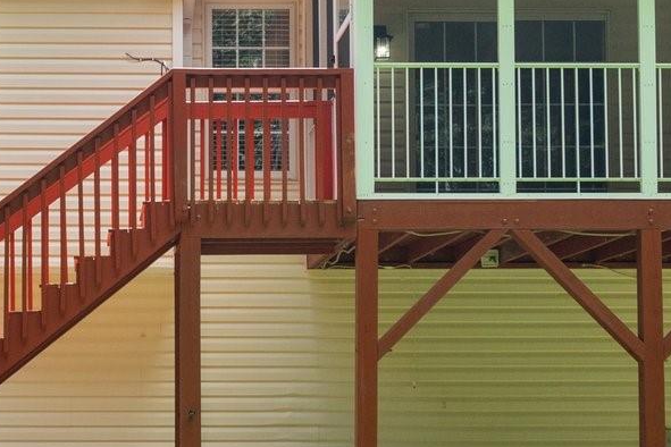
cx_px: 128
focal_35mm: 97
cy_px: 172
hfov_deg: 20.8
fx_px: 1808
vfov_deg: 14.1
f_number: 8
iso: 160
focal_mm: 28
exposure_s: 1/250
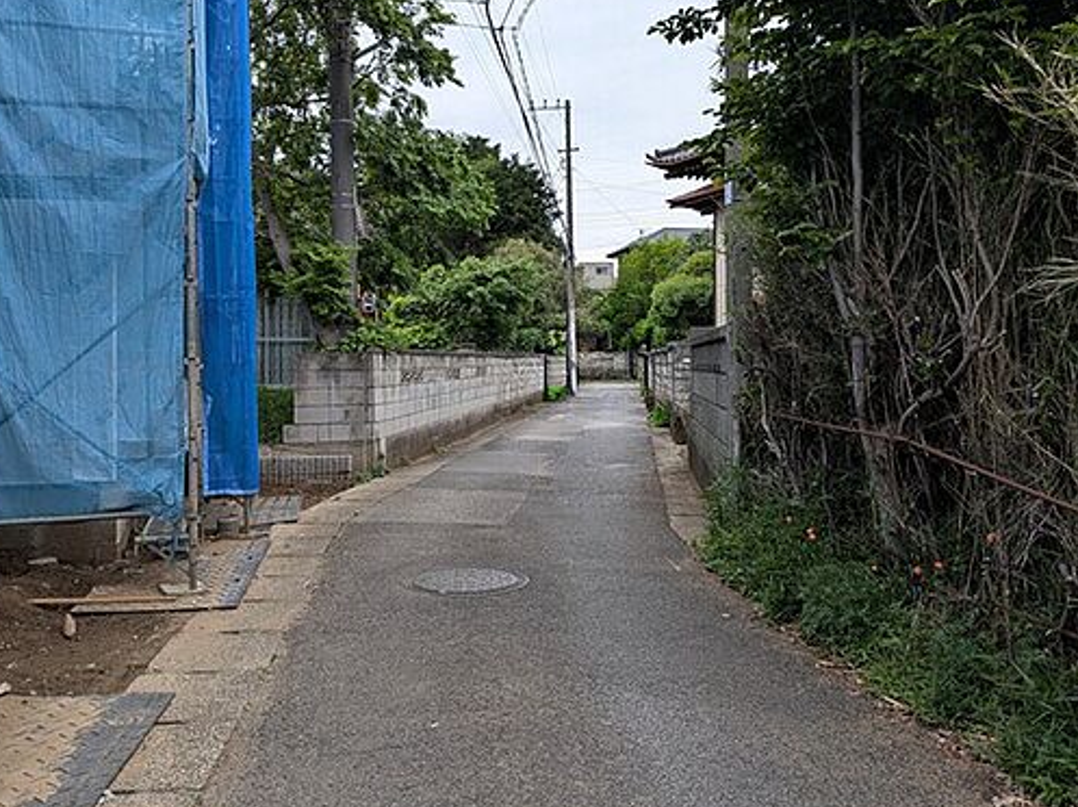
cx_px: 479
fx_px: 902
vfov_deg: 48.1
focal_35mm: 29
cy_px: 354
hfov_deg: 61.5
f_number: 1.7
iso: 29
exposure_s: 1/321
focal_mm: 4.53
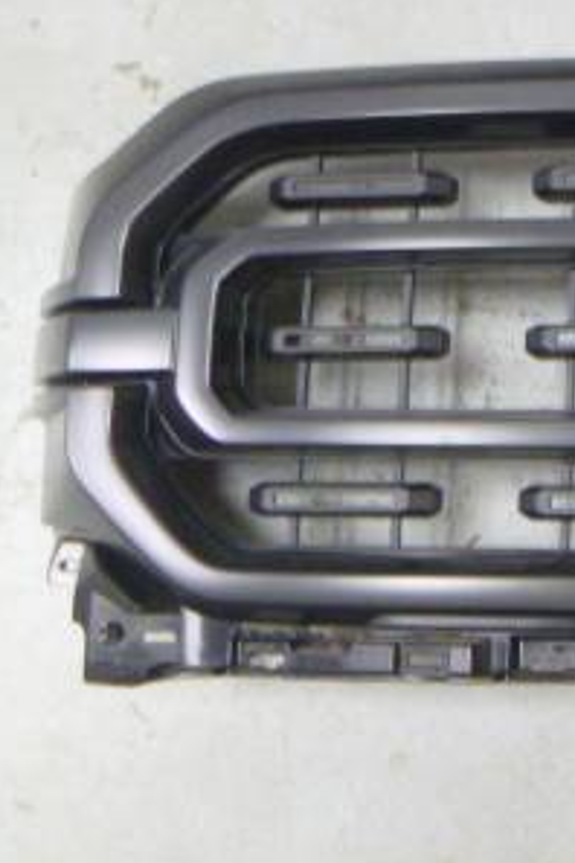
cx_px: 900
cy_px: 363
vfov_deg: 30.9
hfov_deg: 18.2
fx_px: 1557
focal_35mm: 65
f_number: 4.1
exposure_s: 1/13
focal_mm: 5.2
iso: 400
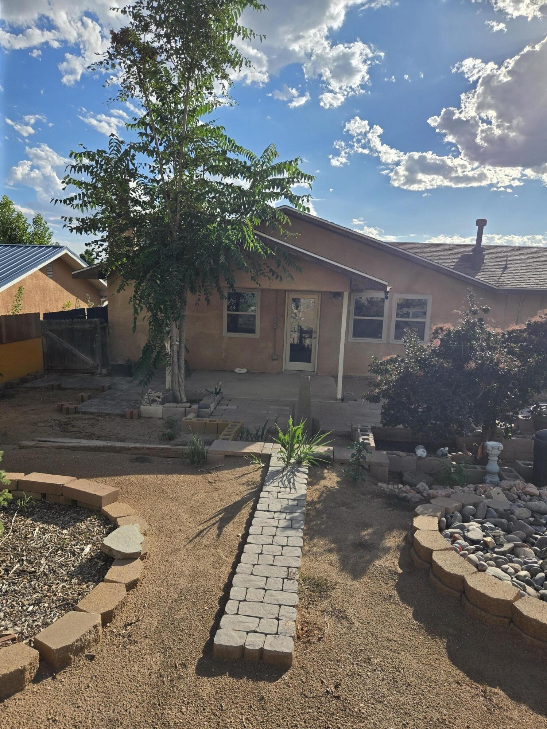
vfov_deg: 73.9
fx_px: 485
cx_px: 274
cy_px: 364
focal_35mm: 23
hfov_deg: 58.9
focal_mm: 5.4
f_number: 1.8
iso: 32
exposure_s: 1/2921
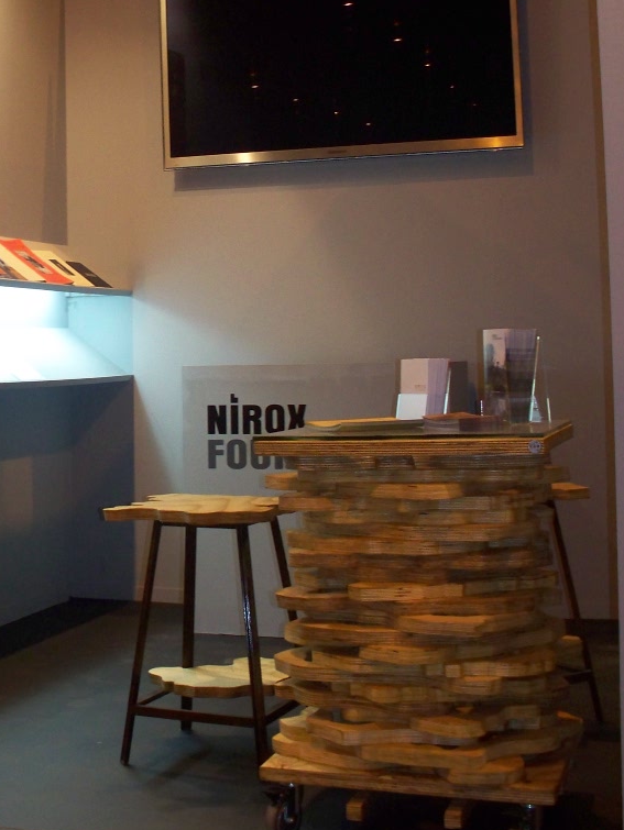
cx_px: 112
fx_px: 1465
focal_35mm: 61
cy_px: 211
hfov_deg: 23.6
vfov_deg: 31.1
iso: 200
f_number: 2.8
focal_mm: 7.54
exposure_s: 1/60
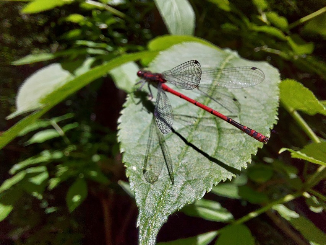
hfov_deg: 69.4
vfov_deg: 54.9
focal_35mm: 25
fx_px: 235
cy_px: 122
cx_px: 163
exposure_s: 1/1443
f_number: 2.4
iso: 50
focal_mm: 2.13
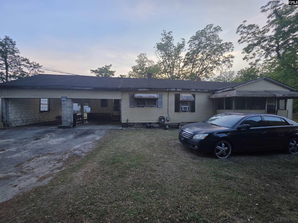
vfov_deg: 89.9
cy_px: 112
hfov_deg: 106.2
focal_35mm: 13
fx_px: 112
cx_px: 149
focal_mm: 2.2
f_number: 1.9
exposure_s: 1/120
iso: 100
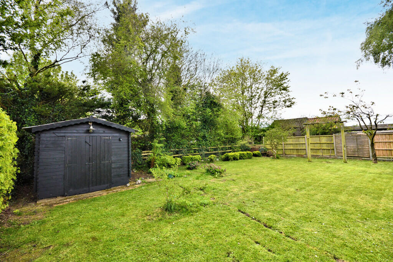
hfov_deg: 100.4
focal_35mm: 15
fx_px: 164
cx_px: 196
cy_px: 131
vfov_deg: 77.2
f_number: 10
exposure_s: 1/200
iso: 400
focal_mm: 10
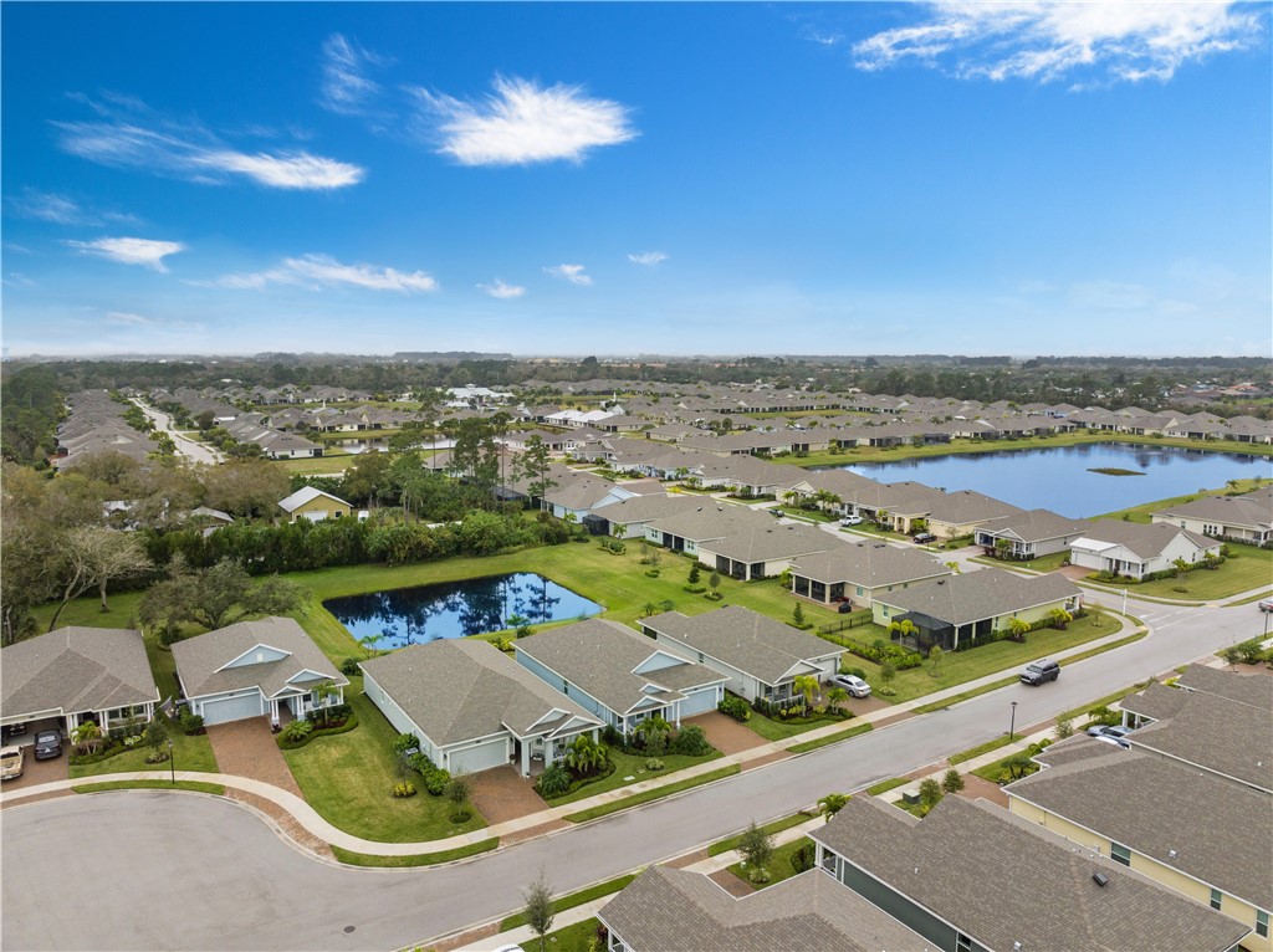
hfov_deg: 71.6
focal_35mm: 24
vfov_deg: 56.7
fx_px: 882
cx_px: 636
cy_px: 476
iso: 200
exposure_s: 1/40
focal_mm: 12.29
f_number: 2.8
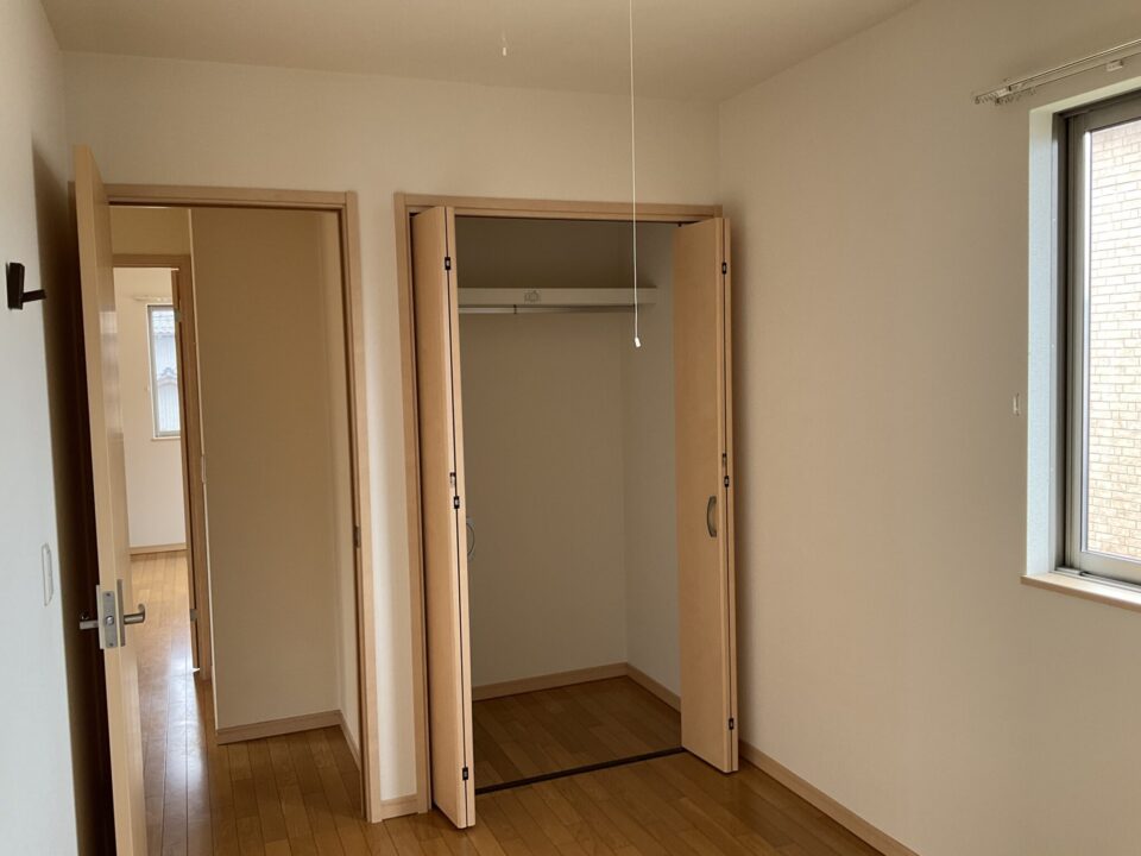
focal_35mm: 29
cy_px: 428
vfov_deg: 48.2
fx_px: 956
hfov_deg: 61.7
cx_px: 570
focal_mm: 3
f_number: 1.8
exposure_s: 1/109
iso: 64
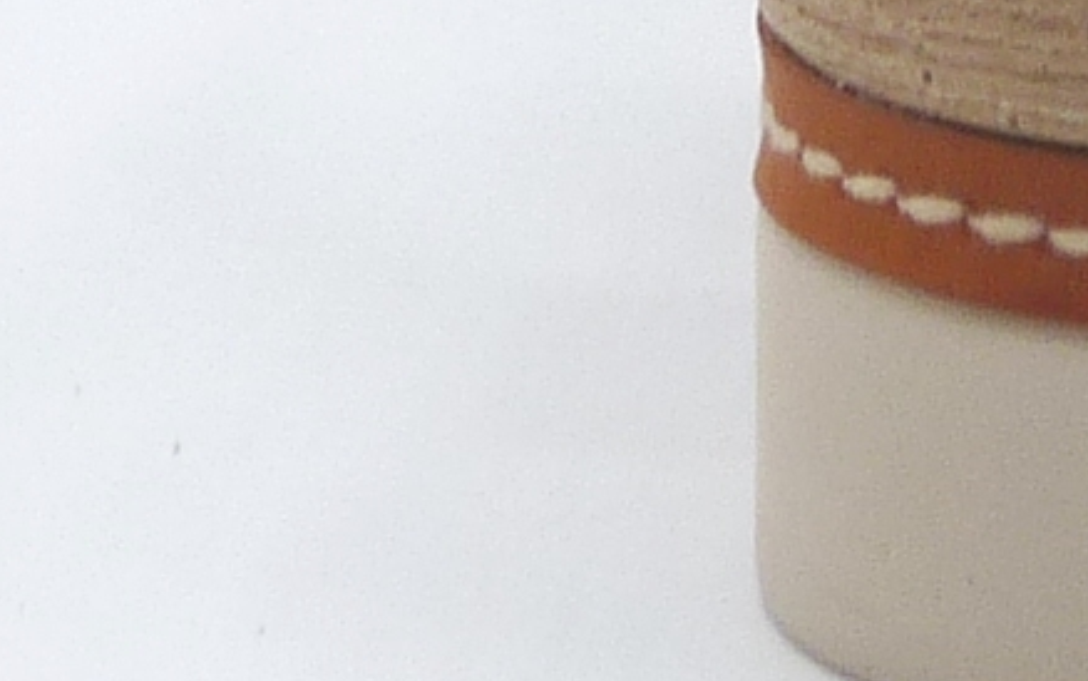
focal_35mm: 205
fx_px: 6080
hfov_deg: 10.0
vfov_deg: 6.2
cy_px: -676
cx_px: 1555
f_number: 5
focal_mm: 5.4
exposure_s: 1/200
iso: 100
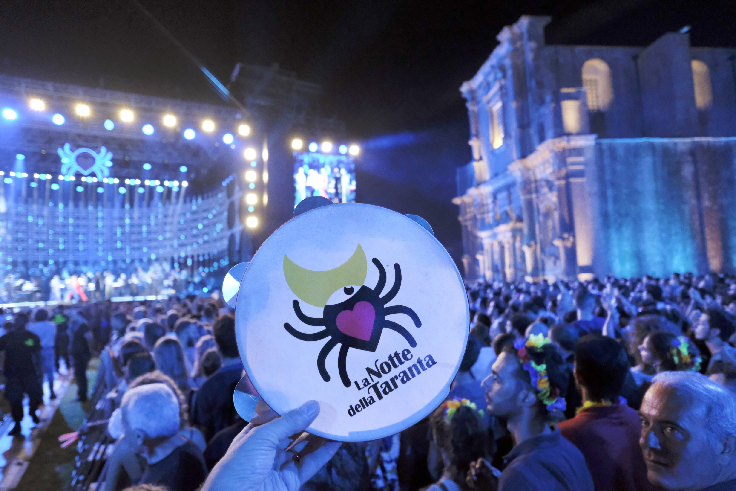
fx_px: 429
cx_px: 368
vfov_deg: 59.5
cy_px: 246
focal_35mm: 21
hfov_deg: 81.2
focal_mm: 14
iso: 6400
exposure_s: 1/180
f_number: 2.8
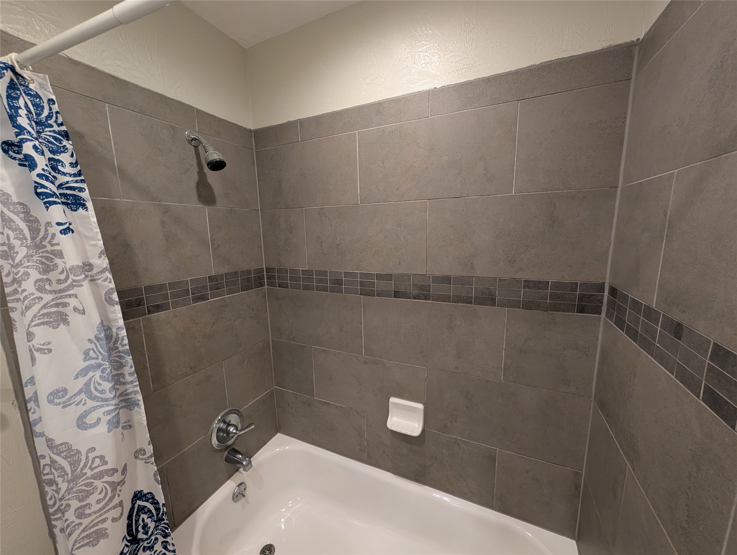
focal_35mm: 12
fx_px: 256
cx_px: 368
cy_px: 278
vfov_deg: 94.6
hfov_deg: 110.5
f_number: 1.7
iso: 338
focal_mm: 2.02
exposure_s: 1/120
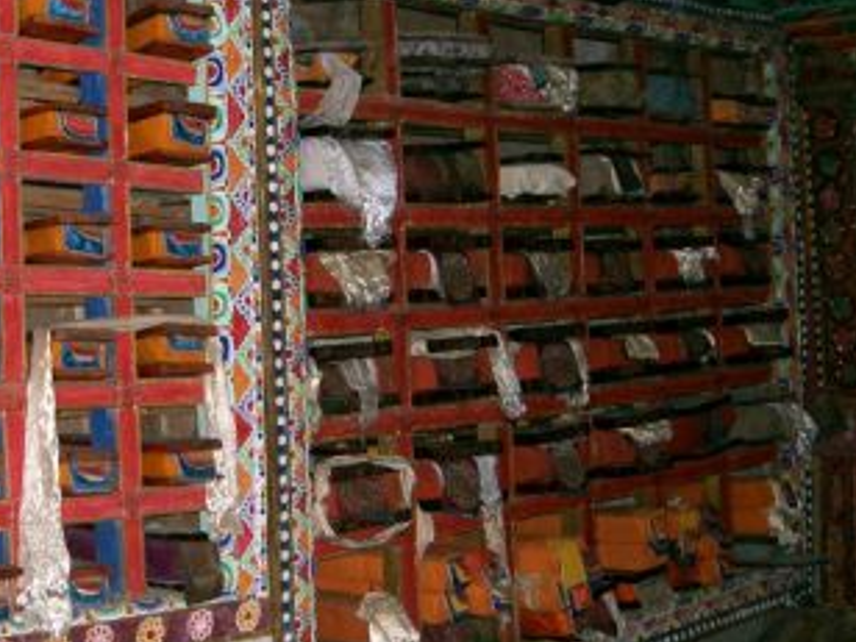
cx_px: 293
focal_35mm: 54
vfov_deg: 27.0
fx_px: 1335
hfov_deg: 35.2
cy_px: 297
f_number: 2.8
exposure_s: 1/50
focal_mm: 8
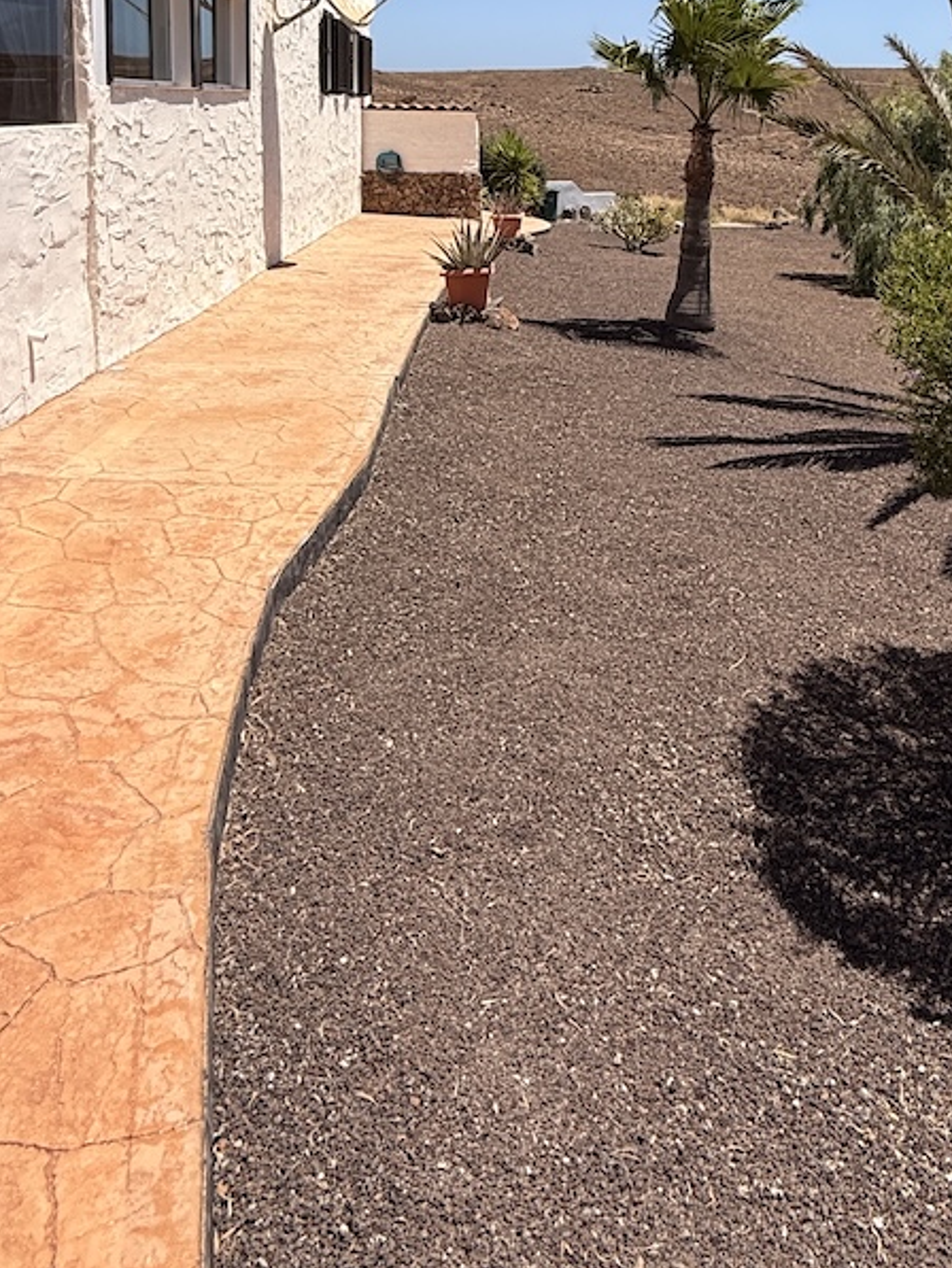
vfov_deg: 54.9
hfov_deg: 46.4
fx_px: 1100
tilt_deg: -4.9
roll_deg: -1.0
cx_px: 591
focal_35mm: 30
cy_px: 217
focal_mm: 2.22
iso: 50
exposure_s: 1/3125
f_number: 2.2
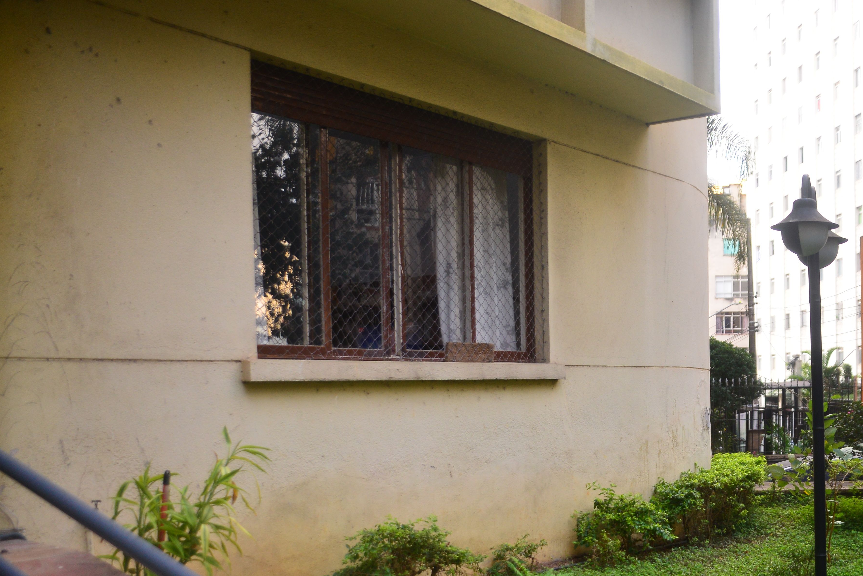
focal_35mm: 54
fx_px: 1295
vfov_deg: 24.7
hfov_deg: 35.9
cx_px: 657
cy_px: 447
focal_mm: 32
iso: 500
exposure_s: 1/640
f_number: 2.8
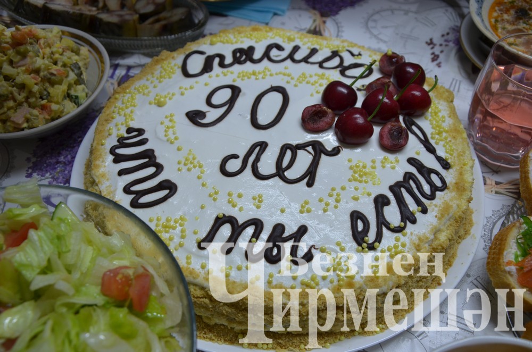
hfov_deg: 51.4
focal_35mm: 38
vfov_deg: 35.3
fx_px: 553
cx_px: 266
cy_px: 176
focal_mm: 25
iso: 400
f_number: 4.5
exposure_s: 1/100
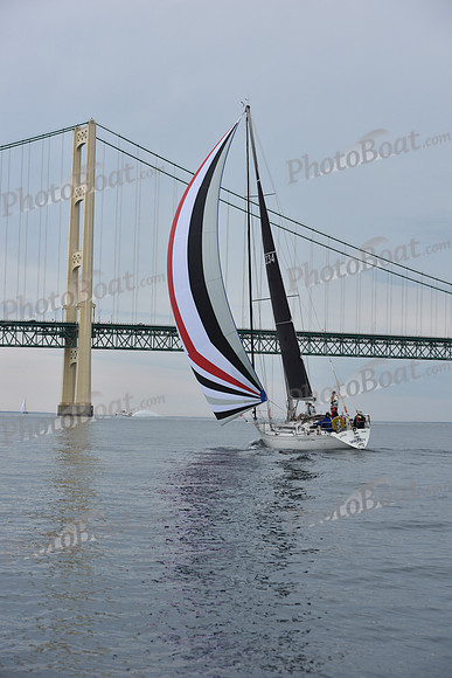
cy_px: 339
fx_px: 1317
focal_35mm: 70
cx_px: 226
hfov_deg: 19.5
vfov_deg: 28.8
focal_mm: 70
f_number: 7.1
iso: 250
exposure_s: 1/800
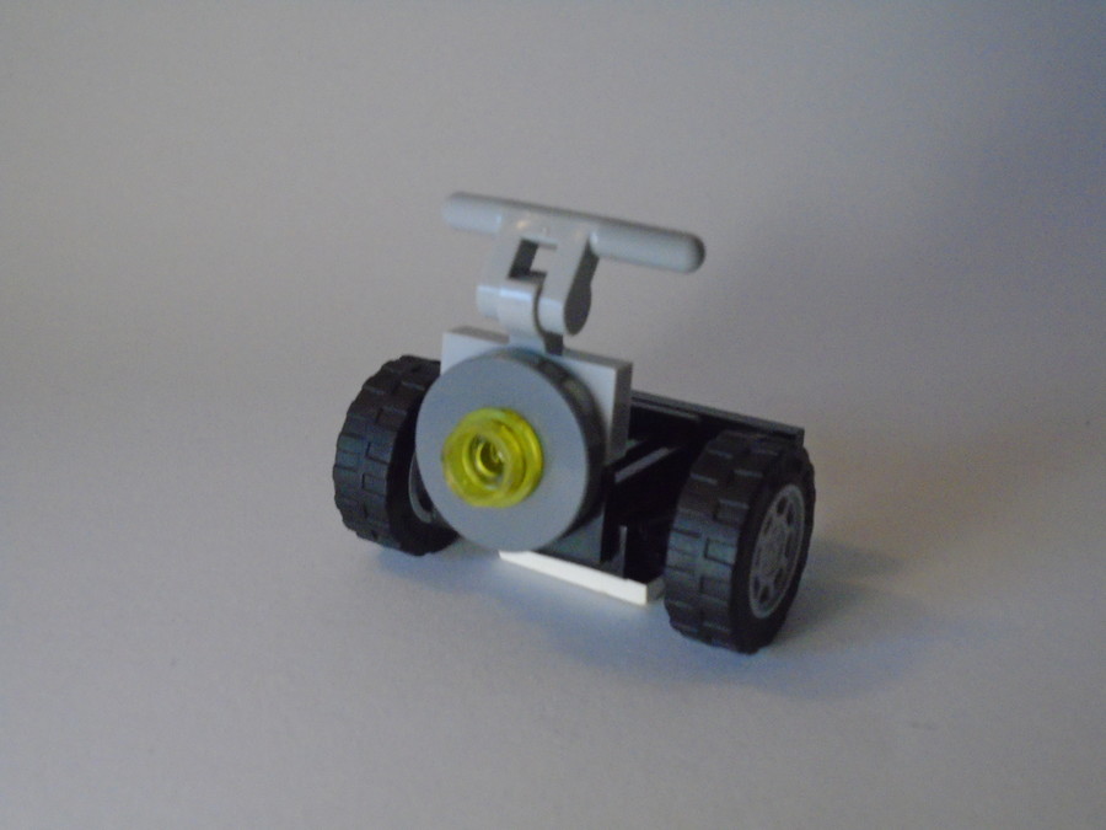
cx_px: 553
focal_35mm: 49
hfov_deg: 38.9
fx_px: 1566
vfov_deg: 29.7
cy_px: 415
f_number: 4.5
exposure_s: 1/40
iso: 800
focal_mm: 8.7
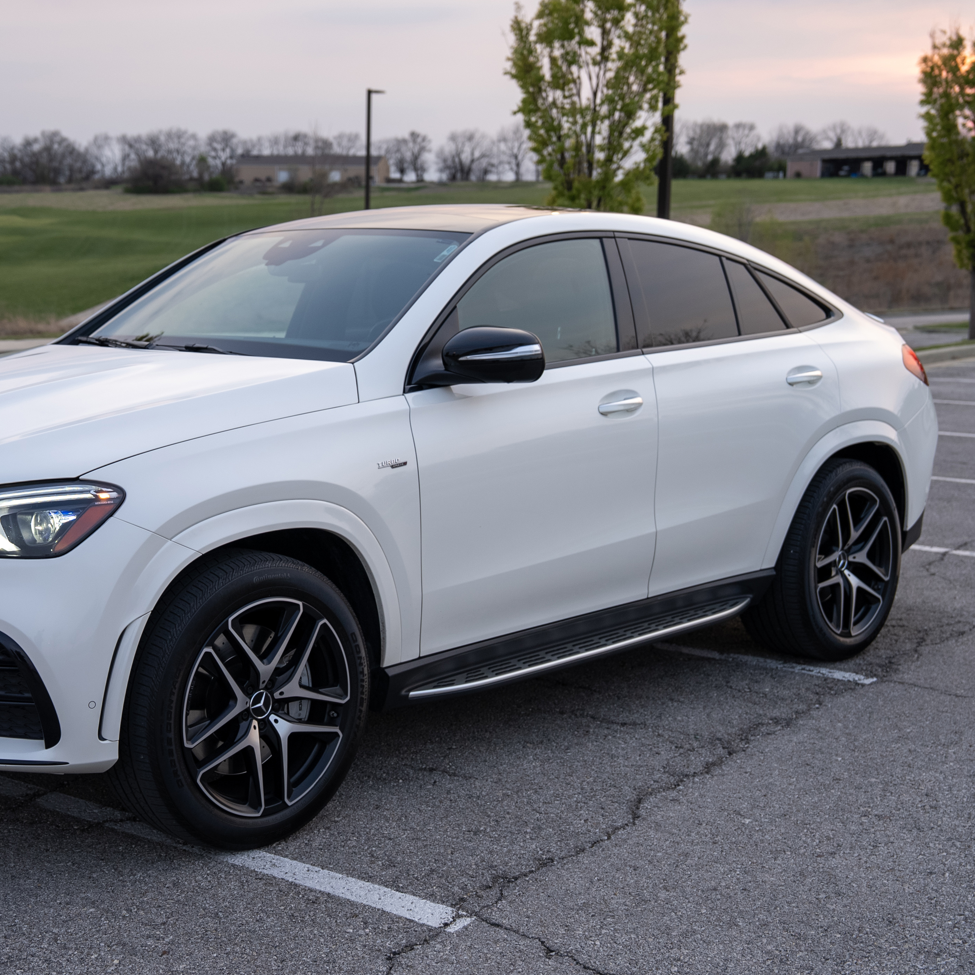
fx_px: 1561
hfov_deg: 34.3
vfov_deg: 34.7
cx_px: 319
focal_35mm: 49
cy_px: 488
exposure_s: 1/160
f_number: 4
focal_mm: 38
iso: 320
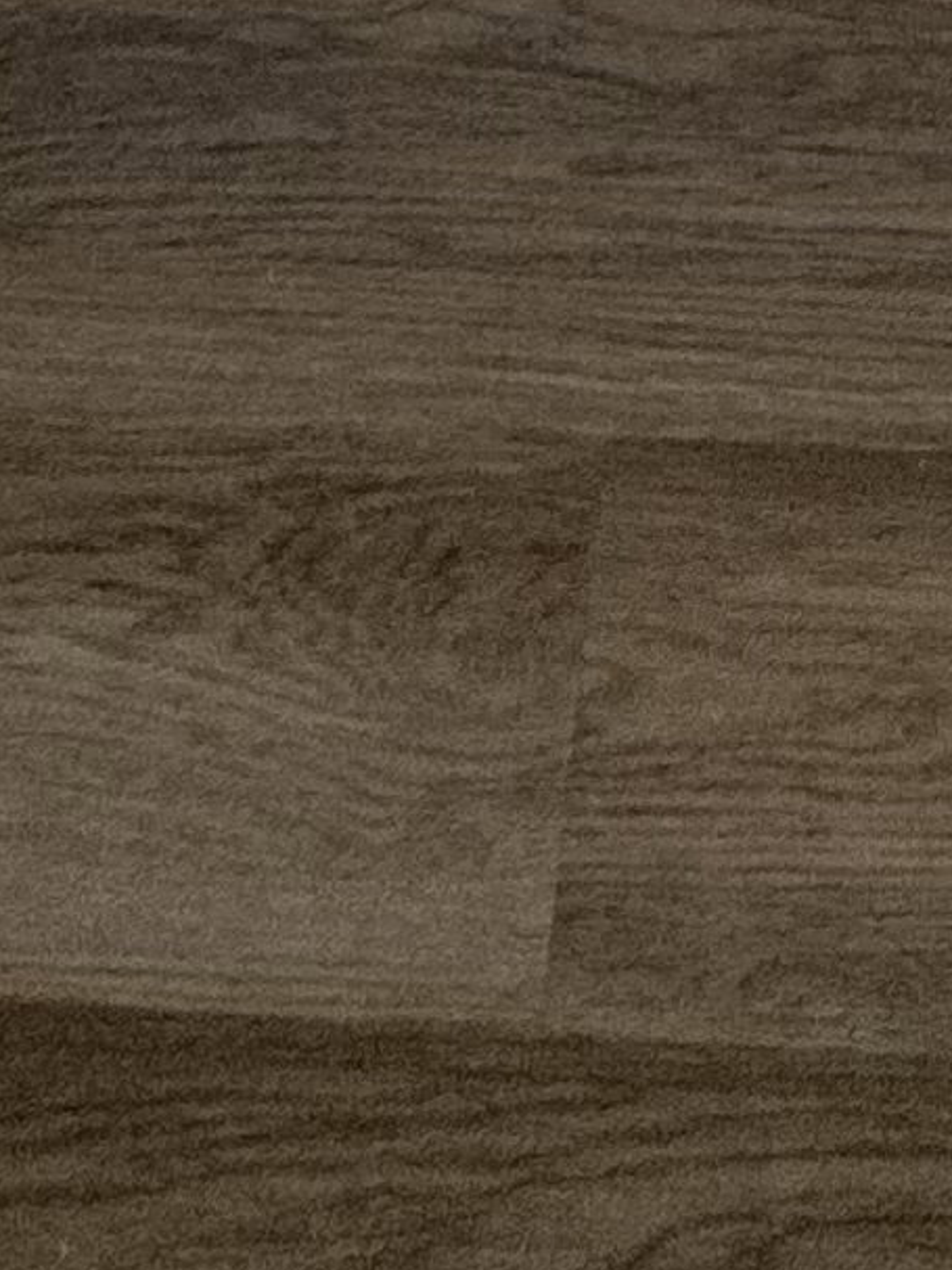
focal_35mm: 93
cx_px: 835
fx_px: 3411
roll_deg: -0.7
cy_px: -2868
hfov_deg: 15.7
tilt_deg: -4.8
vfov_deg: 10.4
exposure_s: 1/120
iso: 80
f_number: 2.2
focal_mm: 2.22
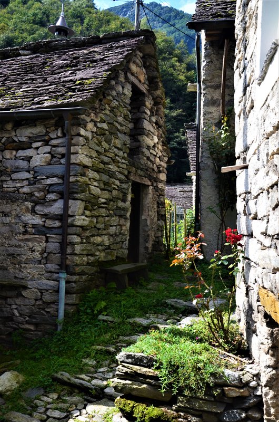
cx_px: 140
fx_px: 438
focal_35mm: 38
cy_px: 211
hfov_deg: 35.3
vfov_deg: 51.4
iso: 320
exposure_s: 1/125
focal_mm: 25
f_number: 9
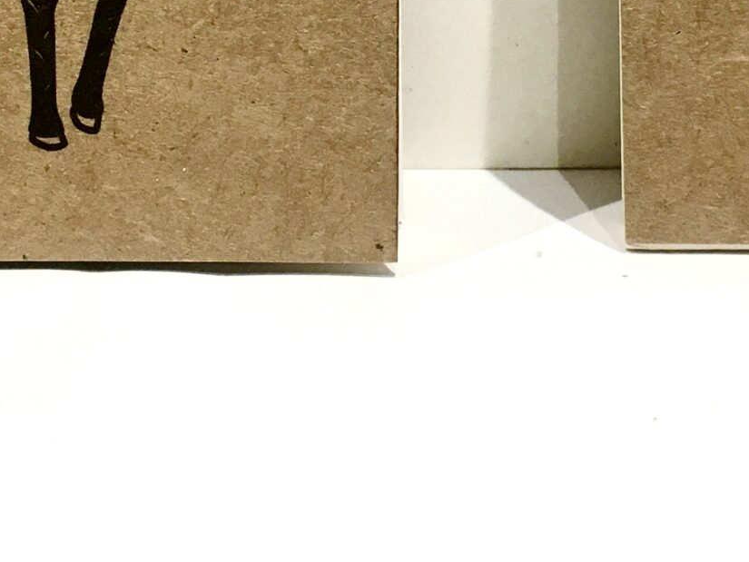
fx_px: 1948
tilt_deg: -8.5
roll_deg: +1.8
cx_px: 508
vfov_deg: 15.4
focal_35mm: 90
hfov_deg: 21.7
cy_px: -224
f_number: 2.2
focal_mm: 4.15
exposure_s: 1/33
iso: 50
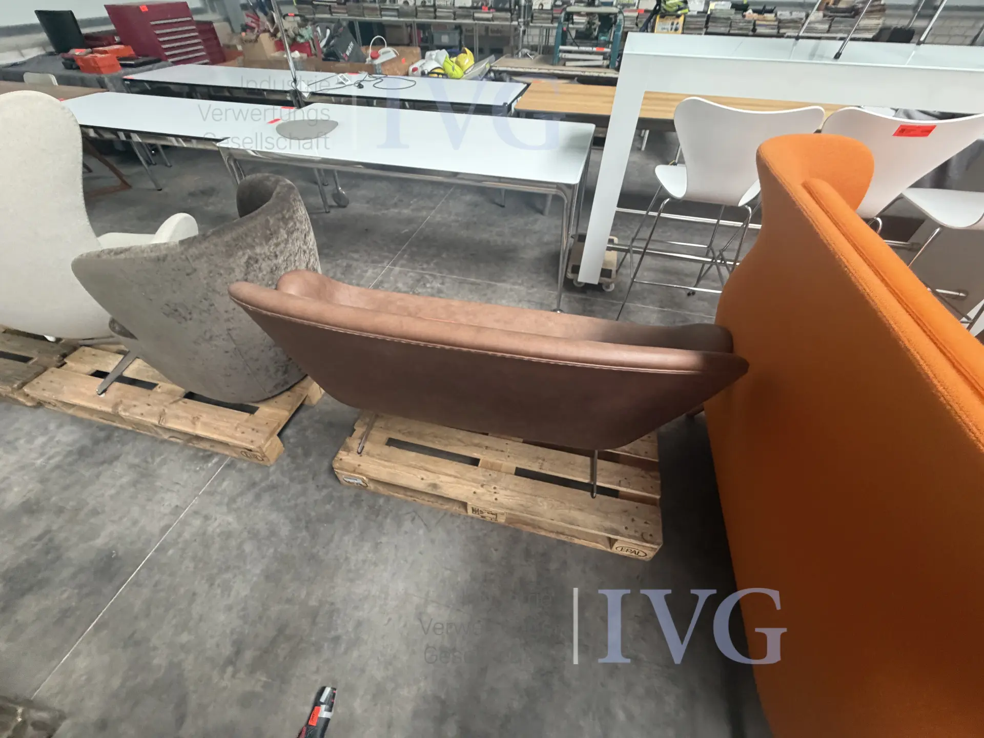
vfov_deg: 85.7
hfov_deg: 102.1
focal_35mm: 14
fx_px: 398
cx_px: 492
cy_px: 369
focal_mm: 2.22
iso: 320
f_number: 2.2
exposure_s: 1/75
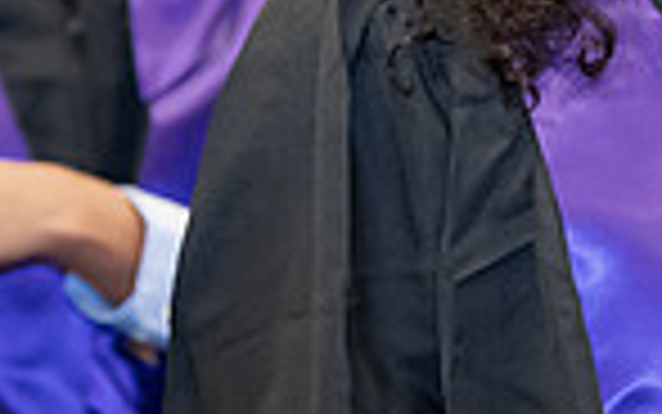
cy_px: -173
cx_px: 802
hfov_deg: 3.9
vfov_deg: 2.4
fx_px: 9818
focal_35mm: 544
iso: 2500
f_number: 3.2
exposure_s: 1/200
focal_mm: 135
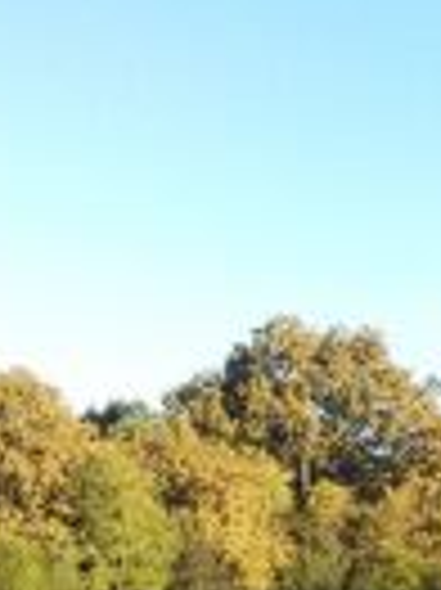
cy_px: 804
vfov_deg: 18.0
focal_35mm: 101
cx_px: 369
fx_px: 1718
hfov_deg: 14.5
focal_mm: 3.3
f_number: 2.2
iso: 40
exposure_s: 1/383
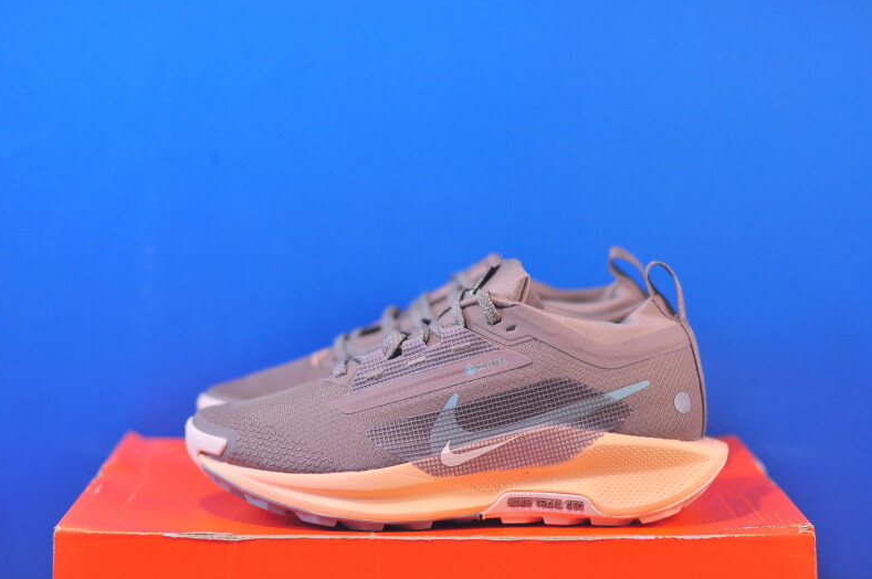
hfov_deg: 26.7
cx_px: 435
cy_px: 291
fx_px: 1839
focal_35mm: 76
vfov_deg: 17.9
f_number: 2.2
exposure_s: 1/320
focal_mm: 50
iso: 250
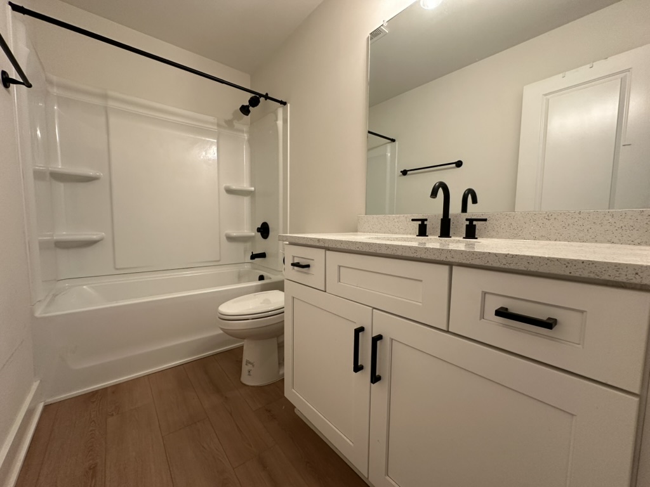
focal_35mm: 14
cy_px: 244
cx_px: 325
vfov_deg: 85.7
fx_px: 263
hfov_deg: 102.1
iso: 200
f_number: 2.2
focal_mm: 2.22
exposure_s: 1/120
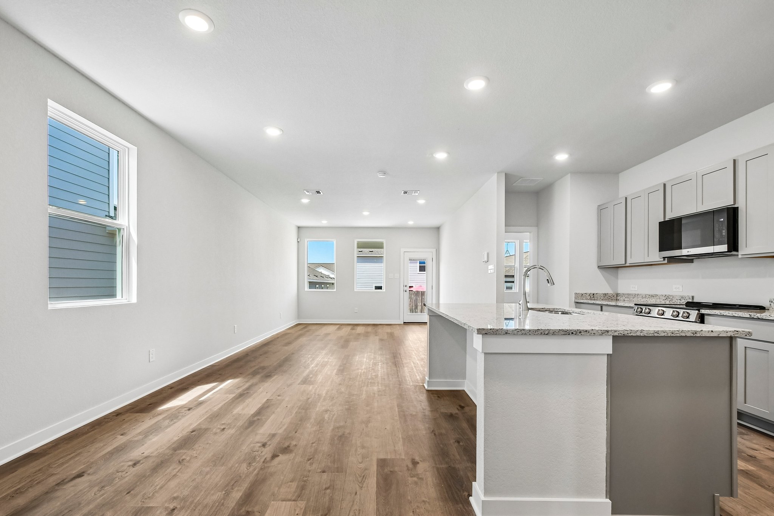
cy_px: 258
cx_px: 387
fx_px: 322
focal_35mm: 15
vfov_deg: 77.3
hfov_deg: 100.4
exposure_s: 1/80
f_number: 8
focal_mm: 10
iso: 400
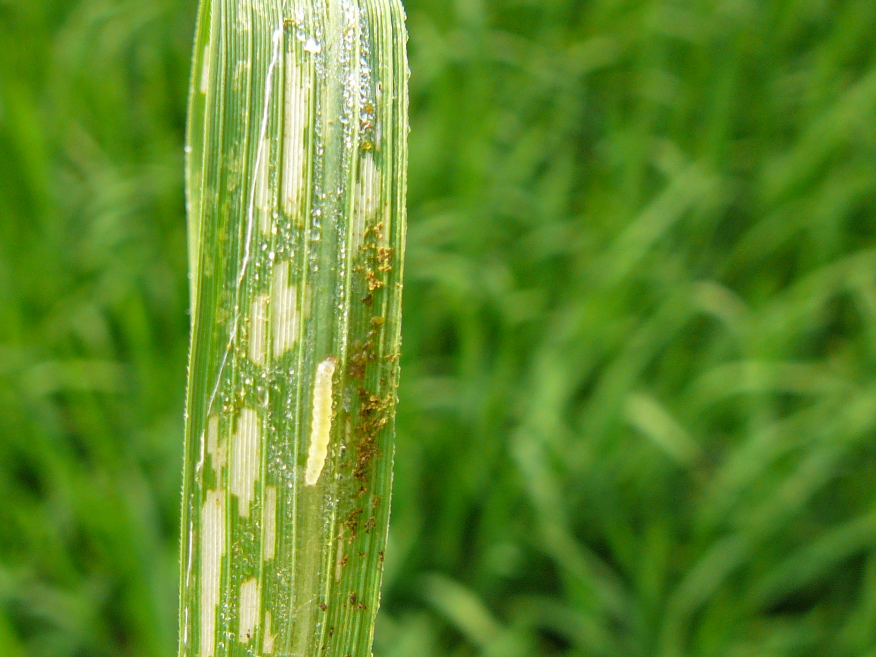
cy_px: 445
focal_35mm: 48
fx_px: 1215
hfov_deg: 39.3
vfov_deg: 30.0
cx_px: 317
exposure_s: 1/500
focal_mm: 5.2
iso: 100
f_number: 2.8
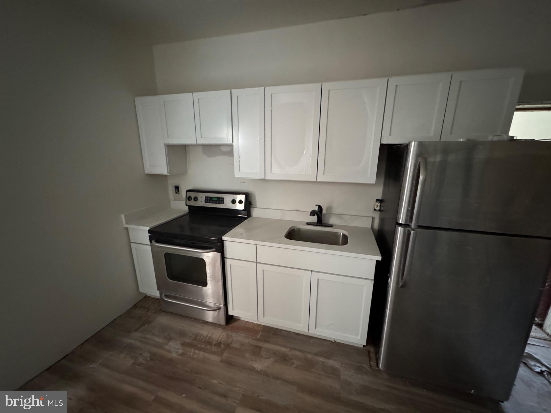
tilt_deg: -14.0
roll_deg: -0.6
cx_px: 276
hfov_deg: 102.1
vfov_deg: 85.7
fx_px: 223
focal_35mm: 14
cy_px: 206
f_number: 2.2
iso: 1600
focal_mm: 2.22
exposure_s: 1/40
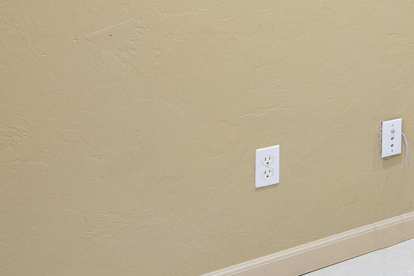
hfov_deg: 24.0
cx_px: 653
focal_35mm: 62
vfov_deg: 19.8
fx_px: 713
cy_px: -103
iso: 200
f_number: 7.1
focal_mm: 16
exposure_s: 1/2
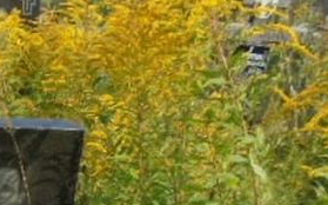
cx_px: -109
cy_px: 316
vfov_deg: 15.2
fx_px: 706
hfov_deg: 23.0
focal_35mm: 79
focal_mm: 4.6
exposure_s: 1/800
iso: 100
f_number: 3.5
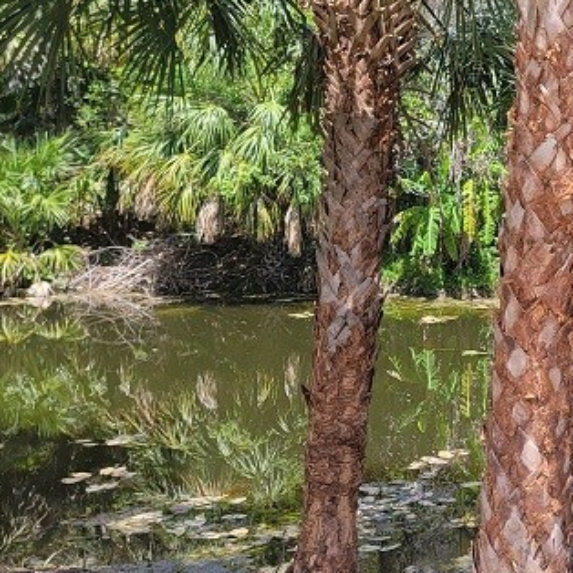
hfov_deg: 27.8
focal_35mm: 54
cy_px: 206
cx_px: 686
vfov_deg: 31.5
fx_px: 1011
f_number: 1.8
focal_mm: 6.7
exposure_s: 1/257
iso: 16
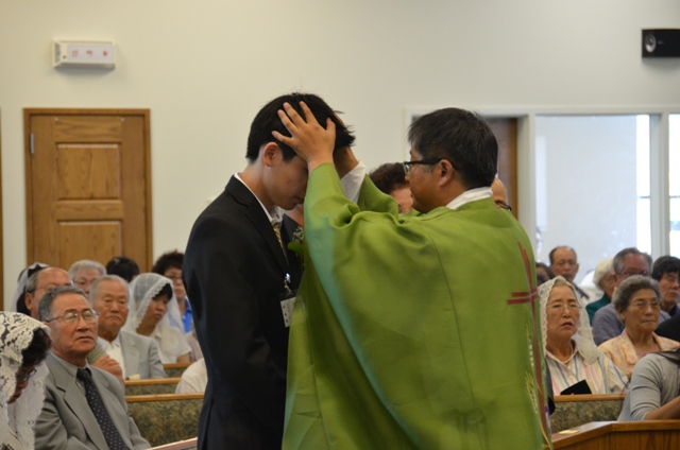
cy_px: 225
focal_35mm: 142
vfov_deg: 9.6
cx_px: 340
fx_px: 2686
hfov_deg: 14.4
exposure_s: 1/30
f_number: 5.3
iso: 1250
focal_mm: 95
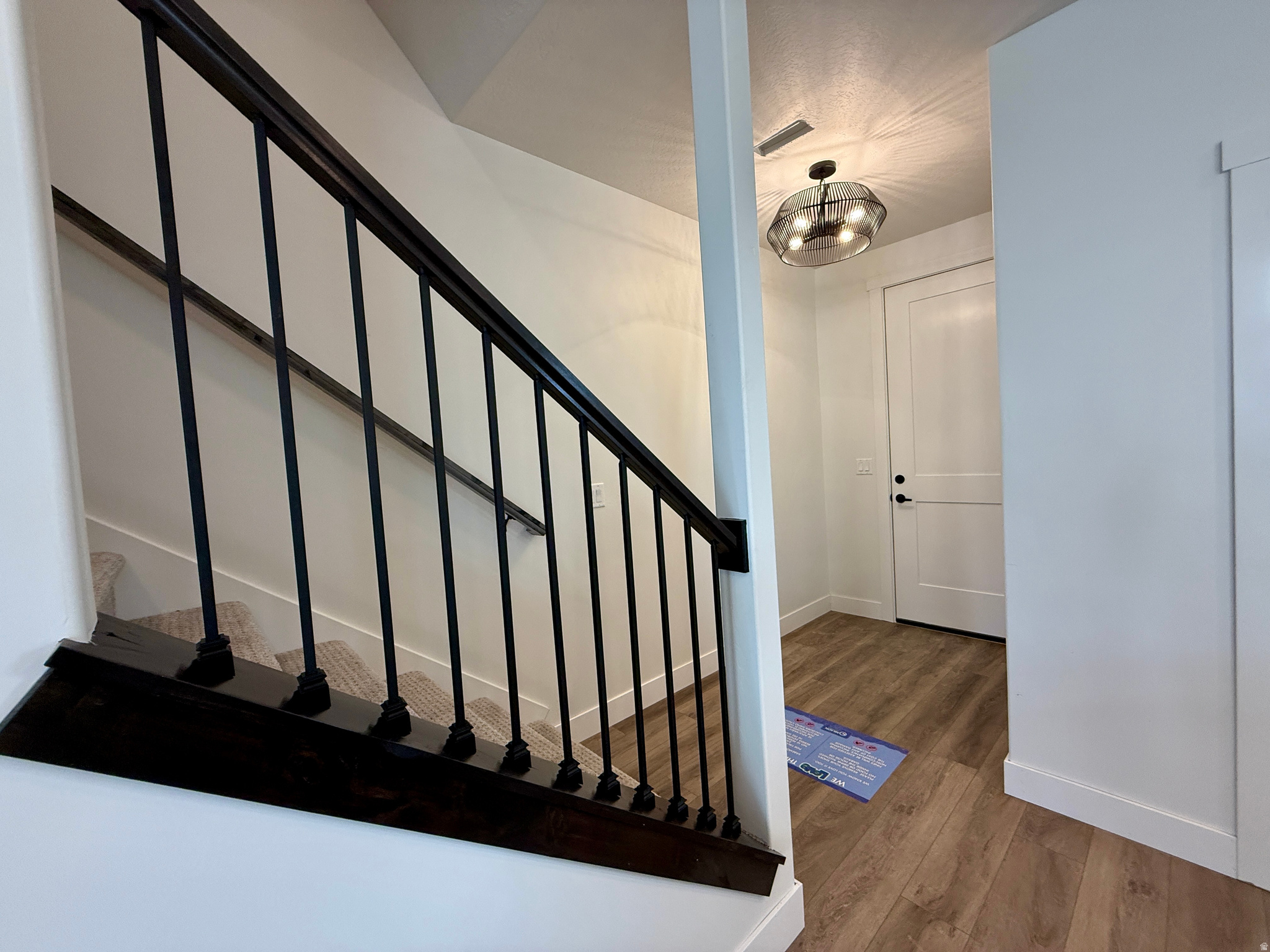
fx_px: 514
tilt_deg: -1.9
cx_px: 635
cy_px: 476
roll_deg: +3.7
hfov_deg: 102.1
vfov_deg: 85.7
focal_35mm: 14
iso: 250
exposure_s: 1/120
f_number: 2.2
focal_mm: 2.22
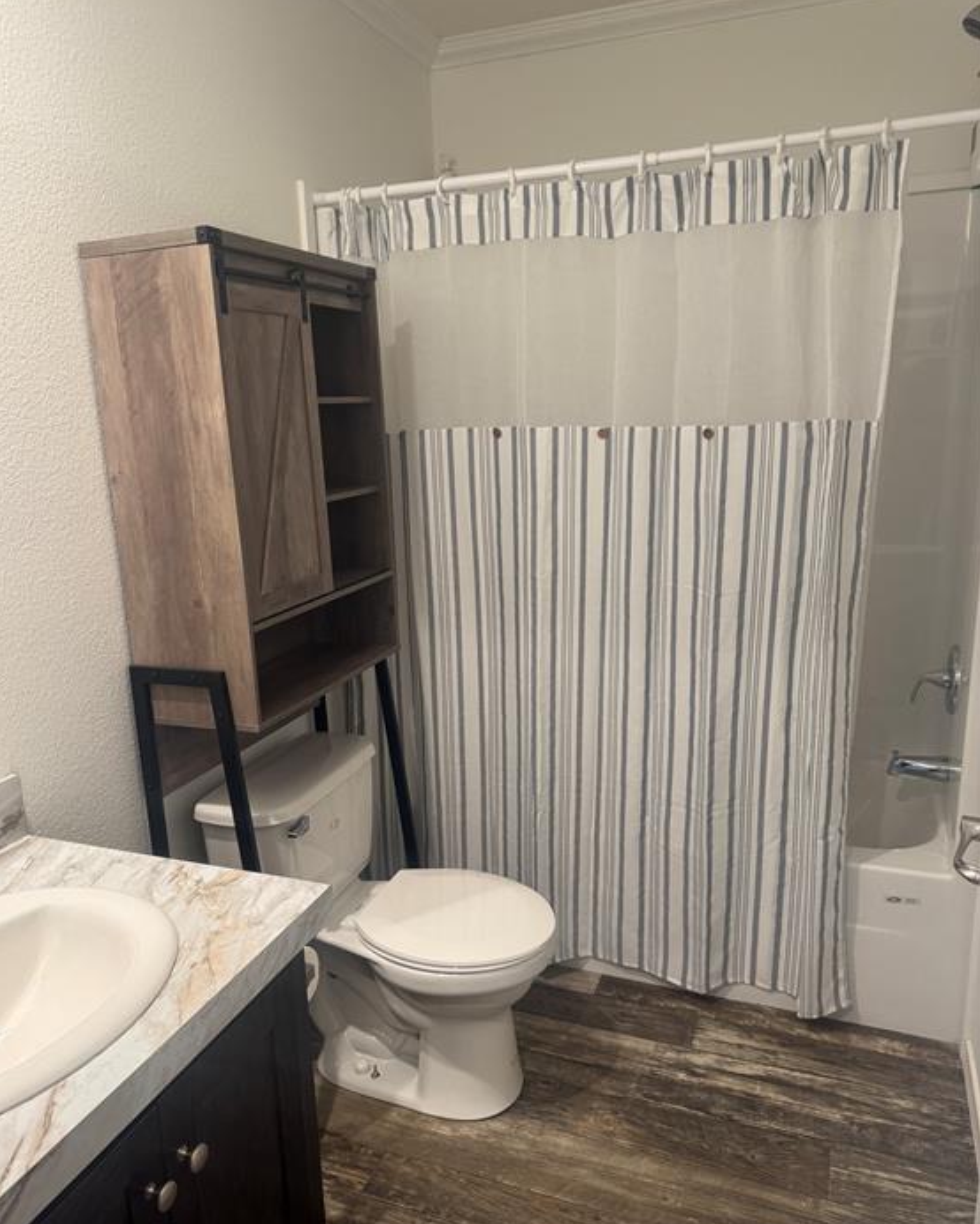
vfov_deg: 66.0
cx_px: 474
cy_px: 630
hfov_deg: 54.9
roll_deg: +1.9
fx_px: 942
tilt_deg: -14.6
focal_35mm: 26
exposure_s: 1/60
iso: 200
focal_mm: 6.76
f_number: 1.78
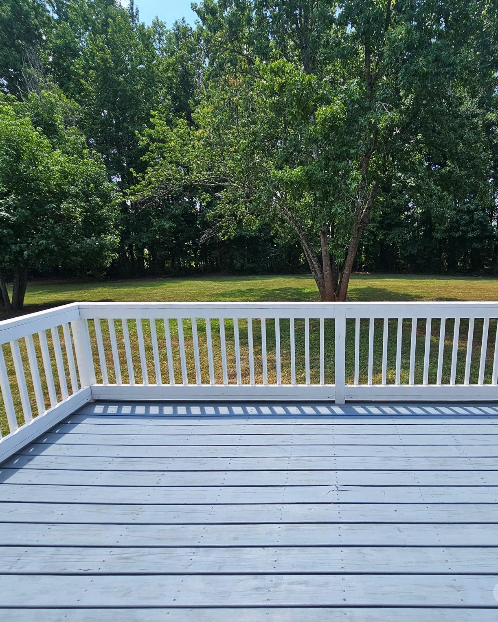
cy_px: 311
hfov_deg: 75.2
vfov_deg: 89.6
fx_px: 313
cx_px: 321
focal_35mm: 17
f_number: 2.2
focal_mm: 2.2
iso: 50
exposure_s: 1/1000
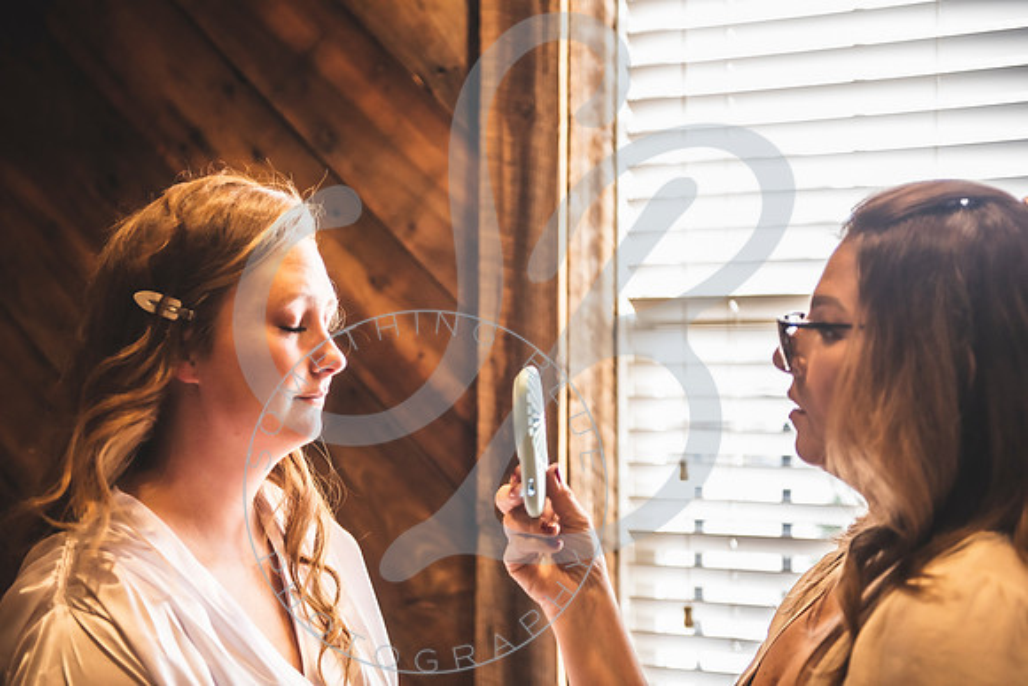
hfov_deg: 34.3
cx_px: 514
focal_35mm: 58
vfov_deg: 23.3
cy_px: 343
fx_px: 1663
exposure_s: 1/125
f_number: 2.8
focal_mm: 58
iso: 800
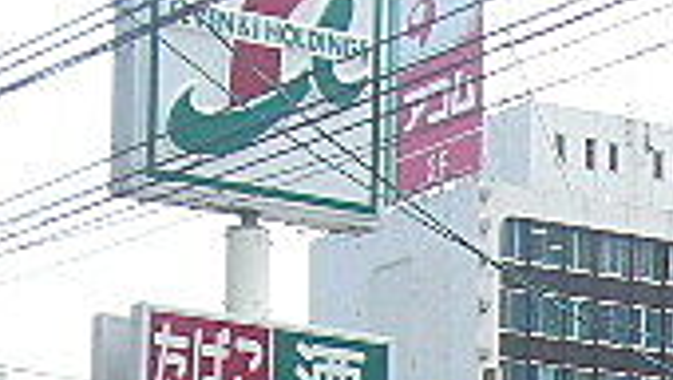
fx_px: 3215
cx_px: 1255
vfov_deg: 6.6
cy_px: 633
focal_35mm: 180
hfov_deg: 11.1
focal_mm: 4.7
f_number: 8
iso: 100
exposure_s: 1/160
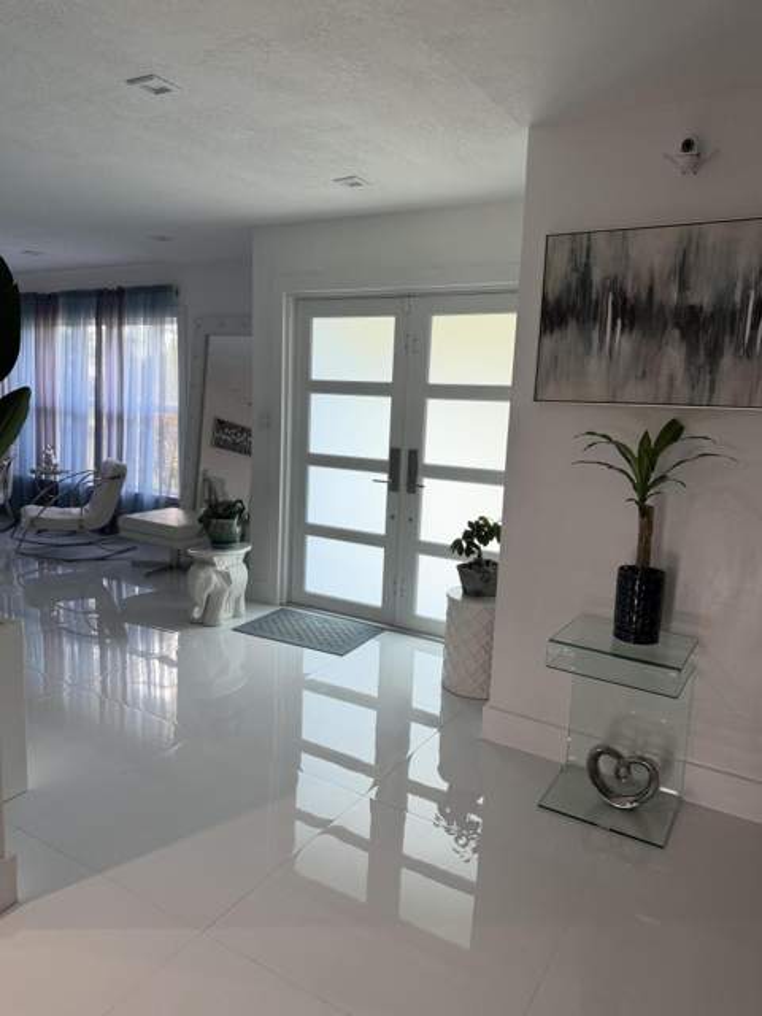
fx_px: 704
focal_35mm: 24
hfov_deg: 56.8
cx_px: 381
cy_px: 508
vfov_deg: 71.6
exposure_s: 1/120
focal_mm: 6.76
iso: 160
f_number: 1.78
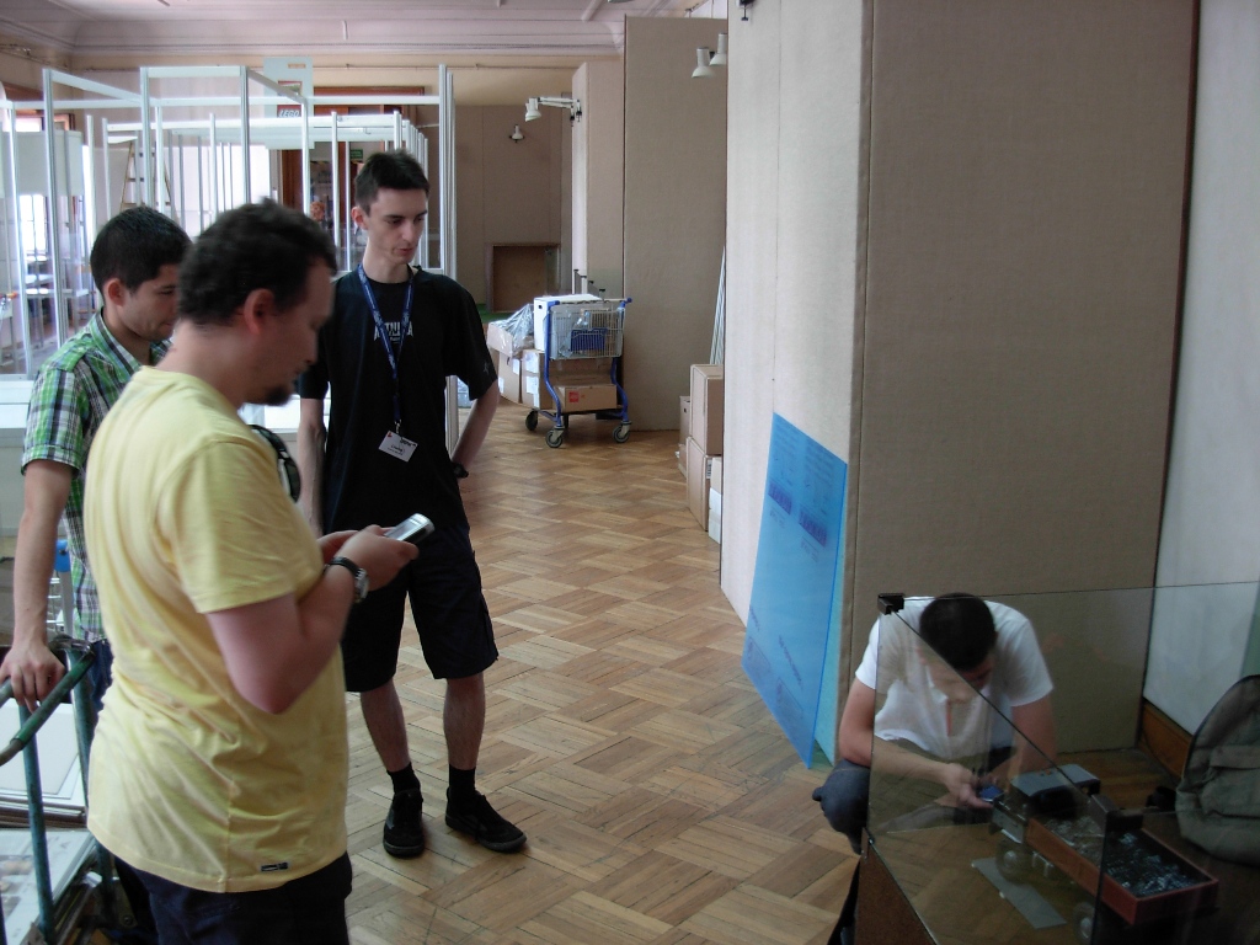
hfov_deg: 49.0
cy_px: 472
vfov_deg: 37.7
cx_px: 630
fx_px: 1383
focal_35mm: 38
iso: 79
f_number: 2.9
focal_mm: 6.3
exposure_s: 1/6.9
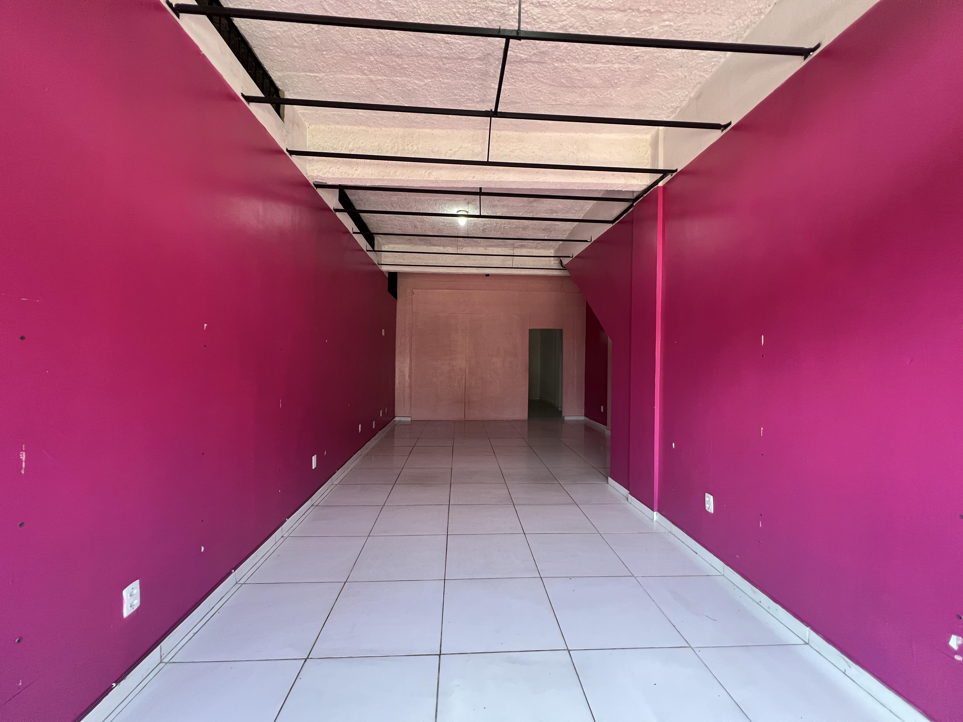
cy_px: 361
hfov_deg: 106.2
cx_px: 482
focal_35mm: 13
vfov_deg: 89.9
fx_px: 362
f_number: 1.8
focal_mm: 1.57
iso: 250
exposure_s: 1/120
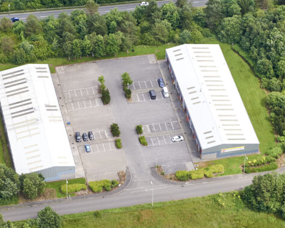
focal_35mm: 183
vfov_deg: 8.4
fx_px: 1543
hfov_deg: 10.5
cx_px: 49
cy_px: 116
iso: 250
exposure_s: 1/1250
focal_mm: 70
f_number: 4
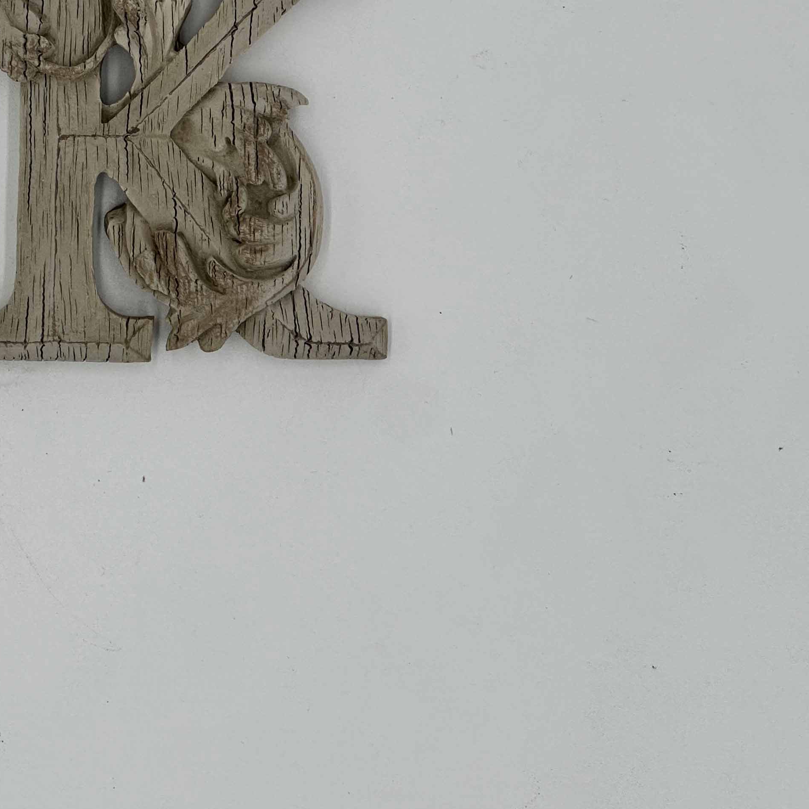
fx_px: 3807
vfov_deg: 12.1
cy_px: 173
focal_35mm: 144
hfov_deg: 12.1
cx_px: 164
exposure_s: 1/533
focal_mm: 9
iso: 32
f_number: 2.8
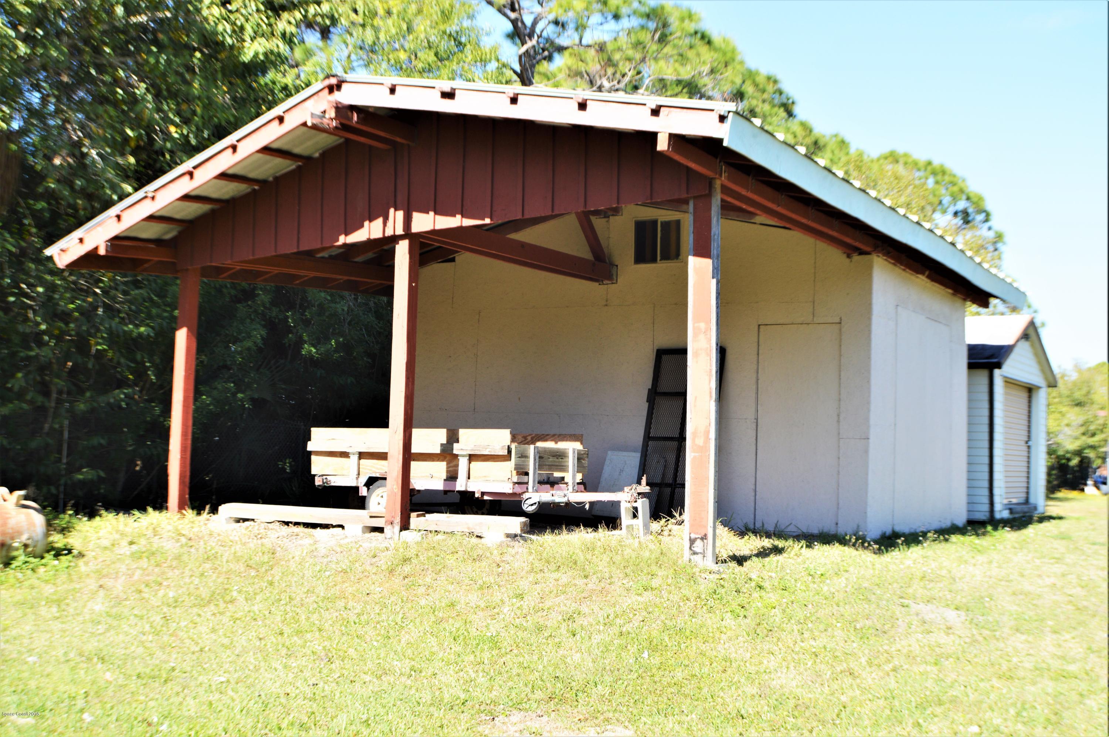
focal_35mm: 51
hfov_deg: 38.9
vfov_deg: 26.4
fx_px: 1570
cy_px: 368
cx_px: 554
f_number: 6.3
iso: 100
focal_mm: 34
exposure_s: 1/200
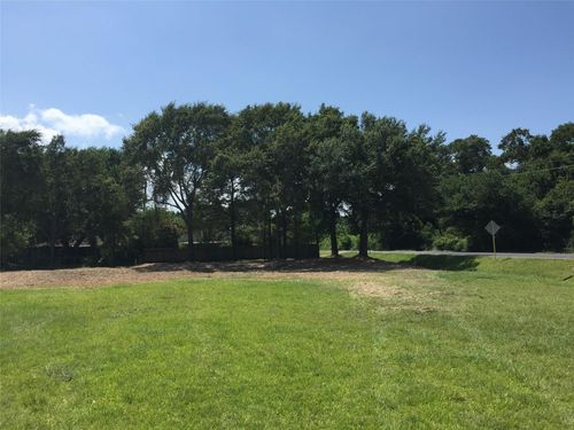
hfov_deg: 61.7
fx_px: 481
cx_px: 287
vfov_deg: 48.2
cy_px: 215
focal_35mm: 29
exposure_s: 1/2825
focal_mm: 4.15
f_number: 2.2
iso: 32
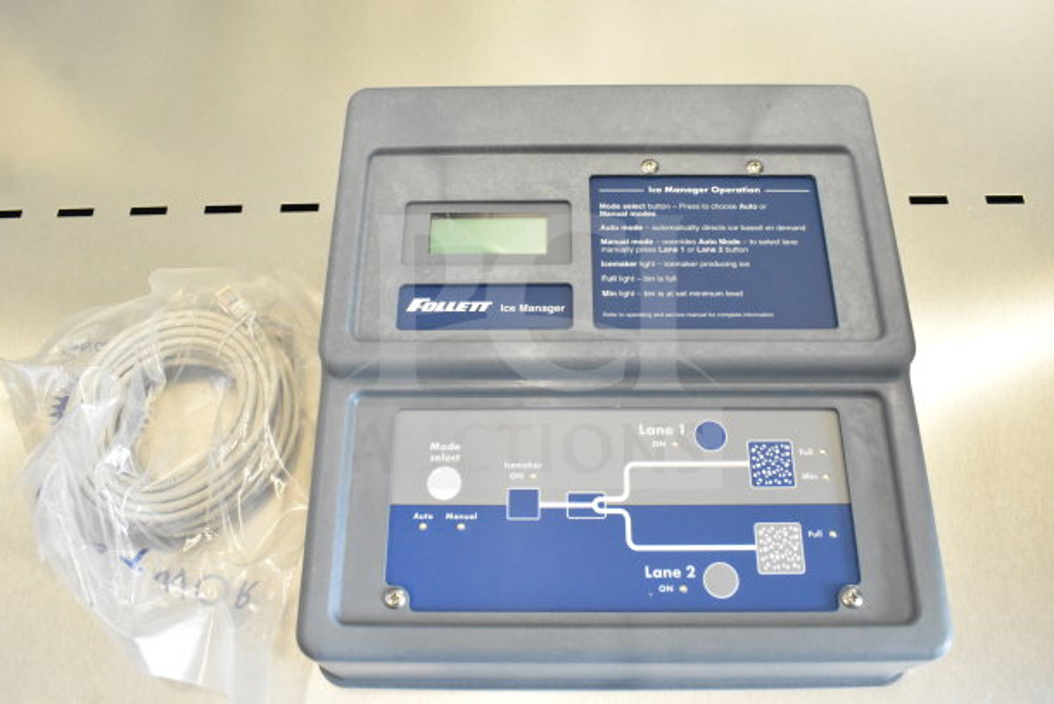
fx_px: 878
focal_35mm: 30
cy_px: 352
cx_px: 527
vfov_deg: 43.6
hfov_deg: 61.9
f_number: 8
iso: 6400
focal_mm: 20
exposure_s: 1/250
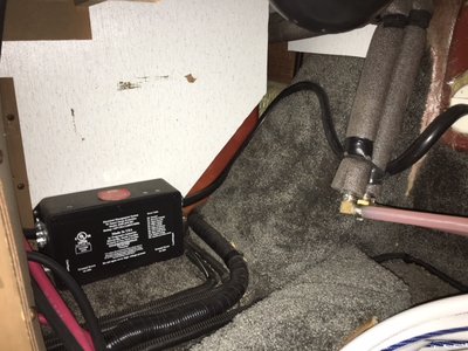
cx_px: 234
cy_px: 176
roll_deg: -0.3
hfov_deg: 61.7
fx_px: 392
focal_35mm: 29
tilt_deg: -22.2
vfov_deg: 48.2
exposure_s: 1/16
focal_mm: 4.15
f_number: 2.2
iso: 32
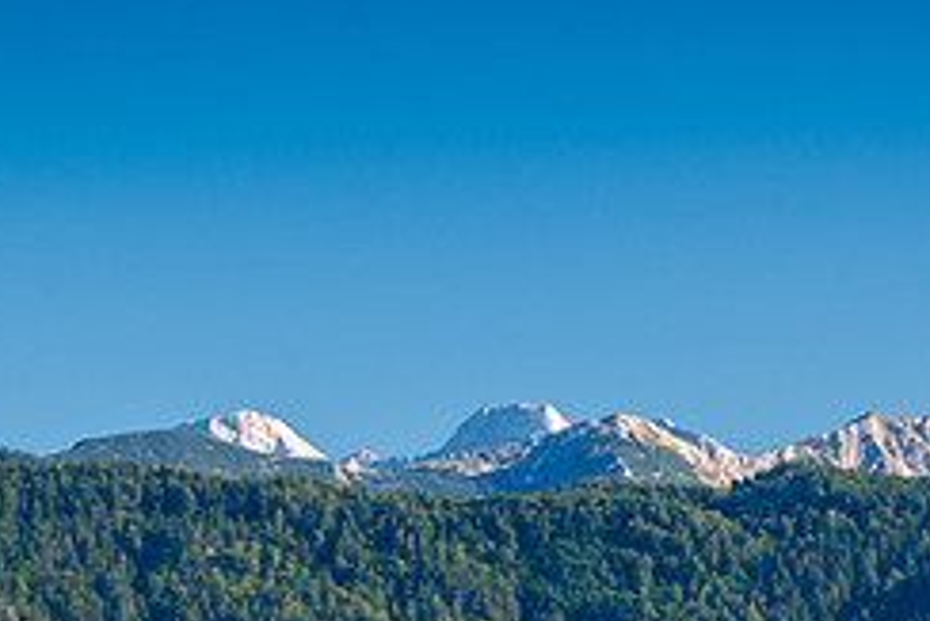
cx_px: 499
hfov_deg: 8.1
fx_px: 6565
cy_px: 587
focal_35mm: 254
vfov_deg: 5.4
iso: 125
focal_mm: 105
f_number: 4.5
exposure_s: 1/320
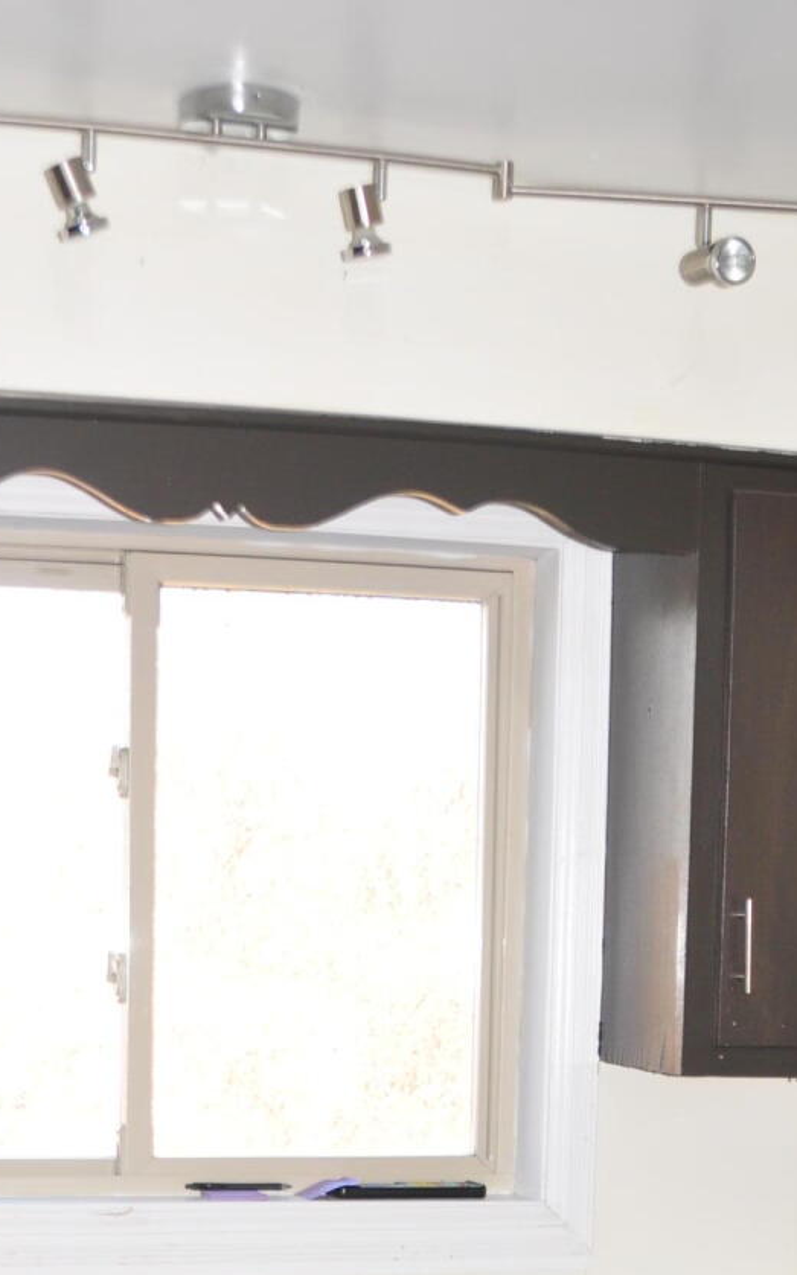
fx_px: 2537
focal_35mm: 73
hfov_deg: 17.8
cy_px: 1231
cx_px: 258
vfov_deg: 26.9
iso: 250
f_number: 3.5
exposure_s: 1/60
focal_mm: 20
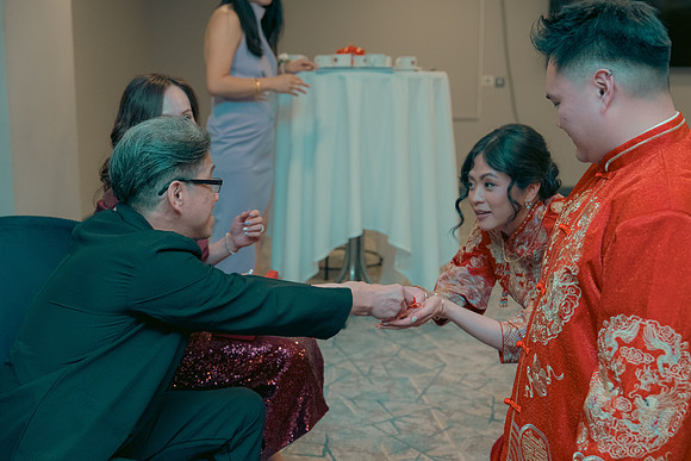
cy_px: 230
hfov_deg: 41.9
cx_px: 346
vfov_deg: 28.7
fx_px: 902
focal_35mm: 47
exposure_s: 1/160
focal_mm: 47
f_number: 3.5
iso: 2500
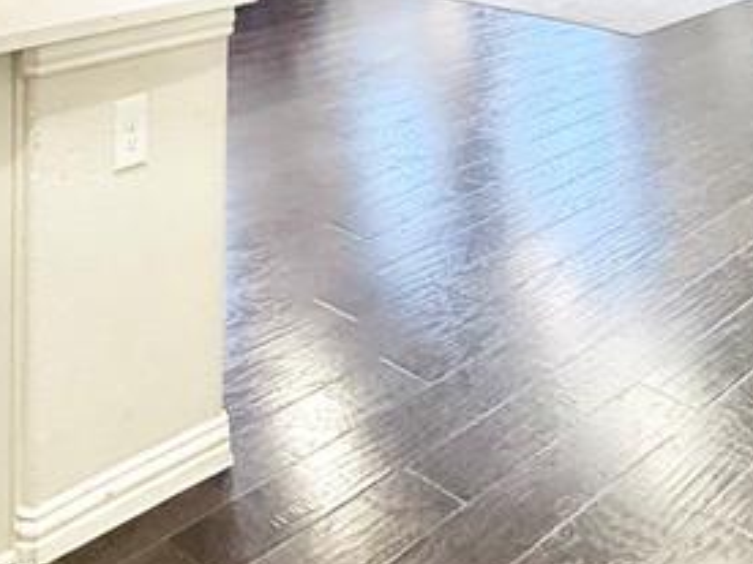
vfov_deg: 23.3
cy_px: -248
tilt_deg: +0.6
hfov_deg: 33.1
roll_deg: -0.7
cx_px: -35
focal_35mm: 52
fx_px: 1131
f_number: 2.2
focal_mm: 2.22
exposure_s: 1/120
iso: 500
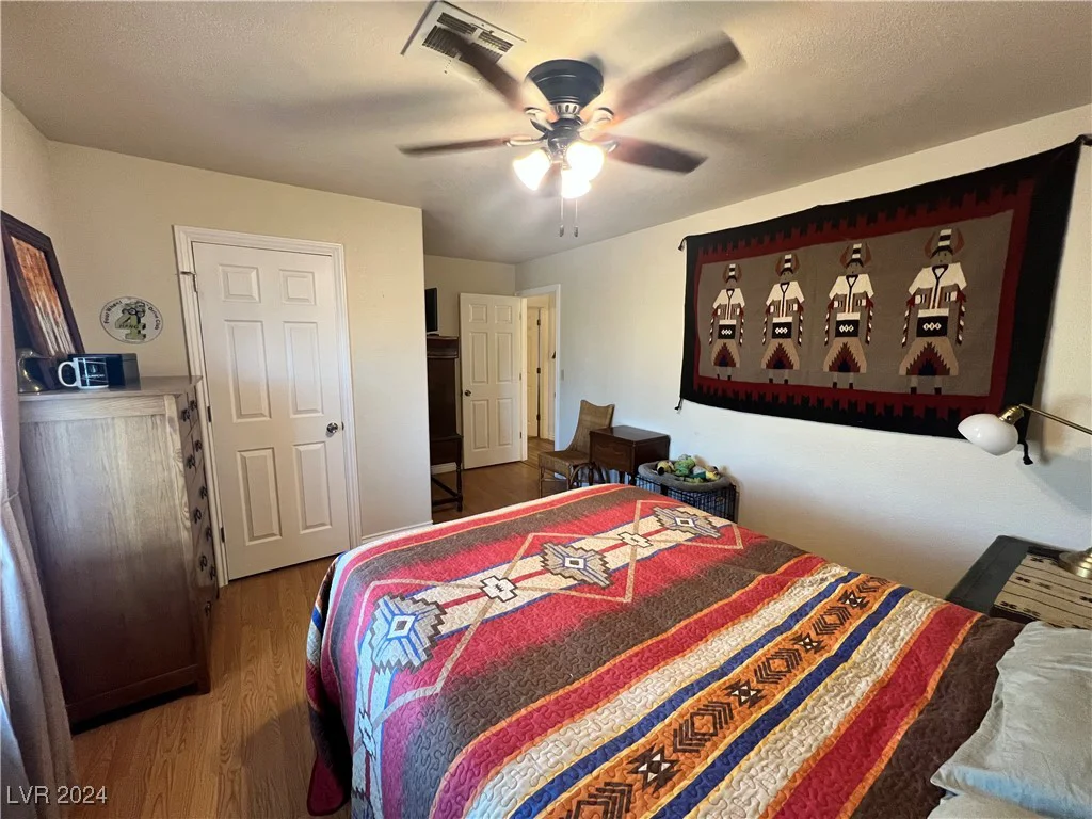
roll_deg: -0.5
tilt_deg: -9.0
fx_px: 410
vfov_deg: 89.9
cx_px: 546
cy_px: 410
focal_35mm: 13
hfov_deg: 106.2
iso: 250
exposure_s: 1/60
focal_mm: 1.57
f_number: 1.8
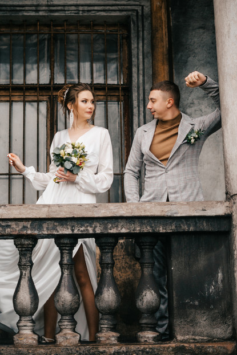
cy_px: 121
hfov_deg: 19.1
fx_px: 701
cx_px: 77
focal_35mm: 71
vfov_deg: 28.3
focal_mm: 50
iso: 400
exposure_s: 1/200
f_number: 2
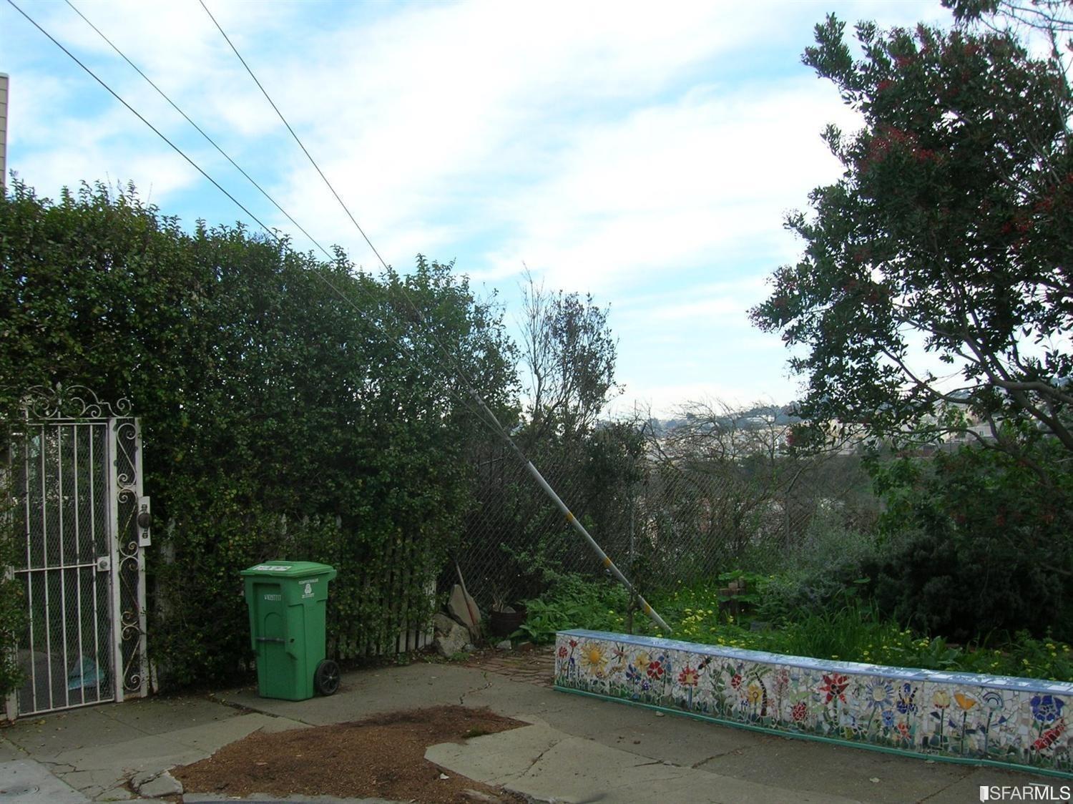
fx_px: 1054
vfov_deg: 41.8
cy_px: 402
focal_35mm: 34
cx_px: 536
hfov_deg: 54.0
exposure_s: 1/170
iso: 50
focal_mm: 5.7
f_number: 4.9
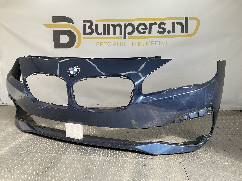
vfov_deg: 48.2
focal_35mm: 29
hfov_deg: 61.7
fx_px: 203
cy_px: 90
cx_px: 121
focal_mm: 3
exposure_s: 1/331
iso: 16
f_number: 1.8
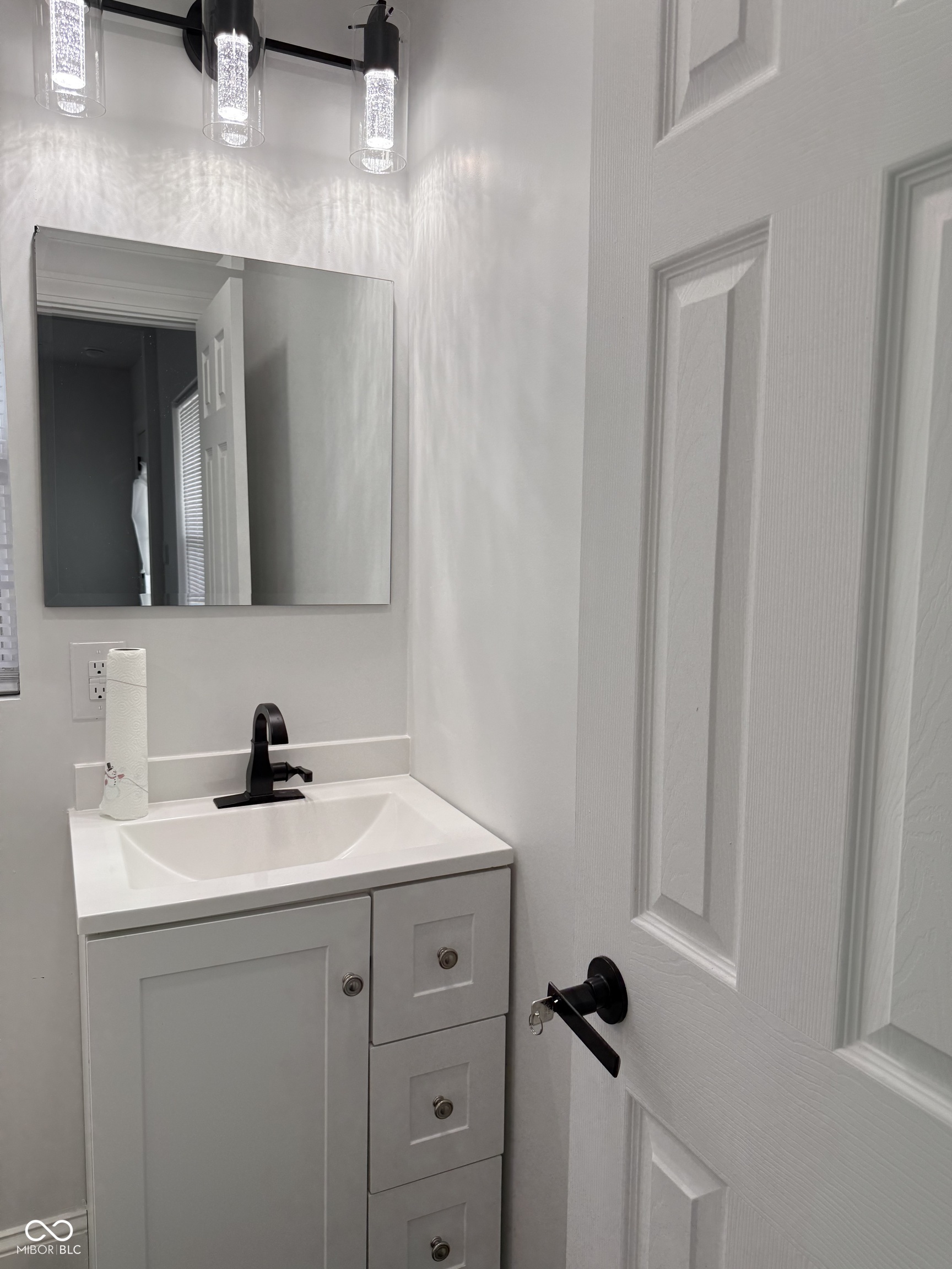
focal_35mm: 24
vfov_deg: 71.6
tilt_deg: -8.2
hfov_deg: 56.8
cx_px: 476
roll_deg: -1.3
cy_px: 634
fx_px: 880
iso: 80
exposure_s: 1/377
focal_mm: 6.76
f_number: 1.78
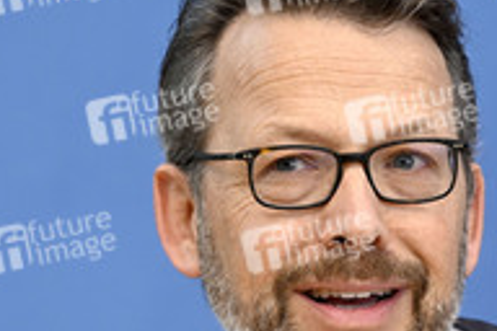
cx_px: 343
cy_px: 308
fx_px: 4859
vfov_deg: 3.9
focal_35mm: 352
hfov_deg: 5.9
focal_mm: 150
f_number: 5.6
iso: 3200
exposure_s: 1/400
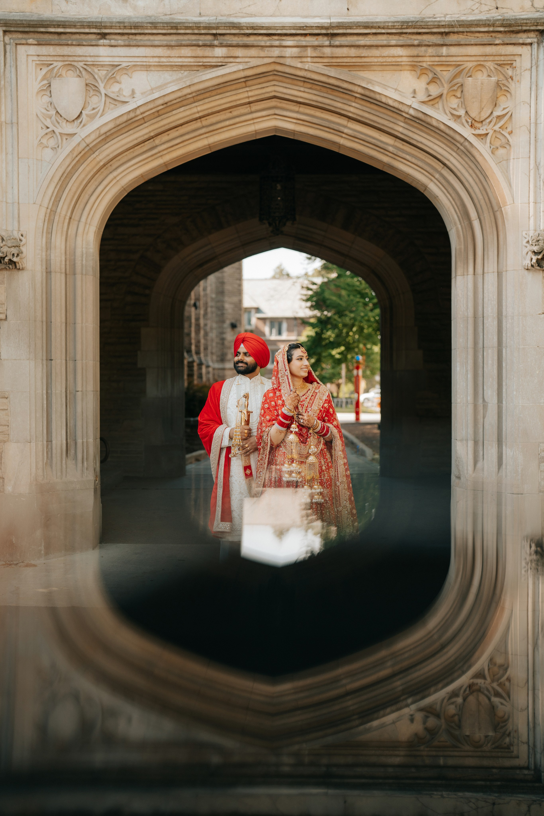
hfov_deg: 27.0
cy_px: 408
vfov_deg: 39.6
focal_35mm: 50
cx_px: 272
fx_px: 1133
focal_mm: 50
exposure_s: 1/400
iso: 100
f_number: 2
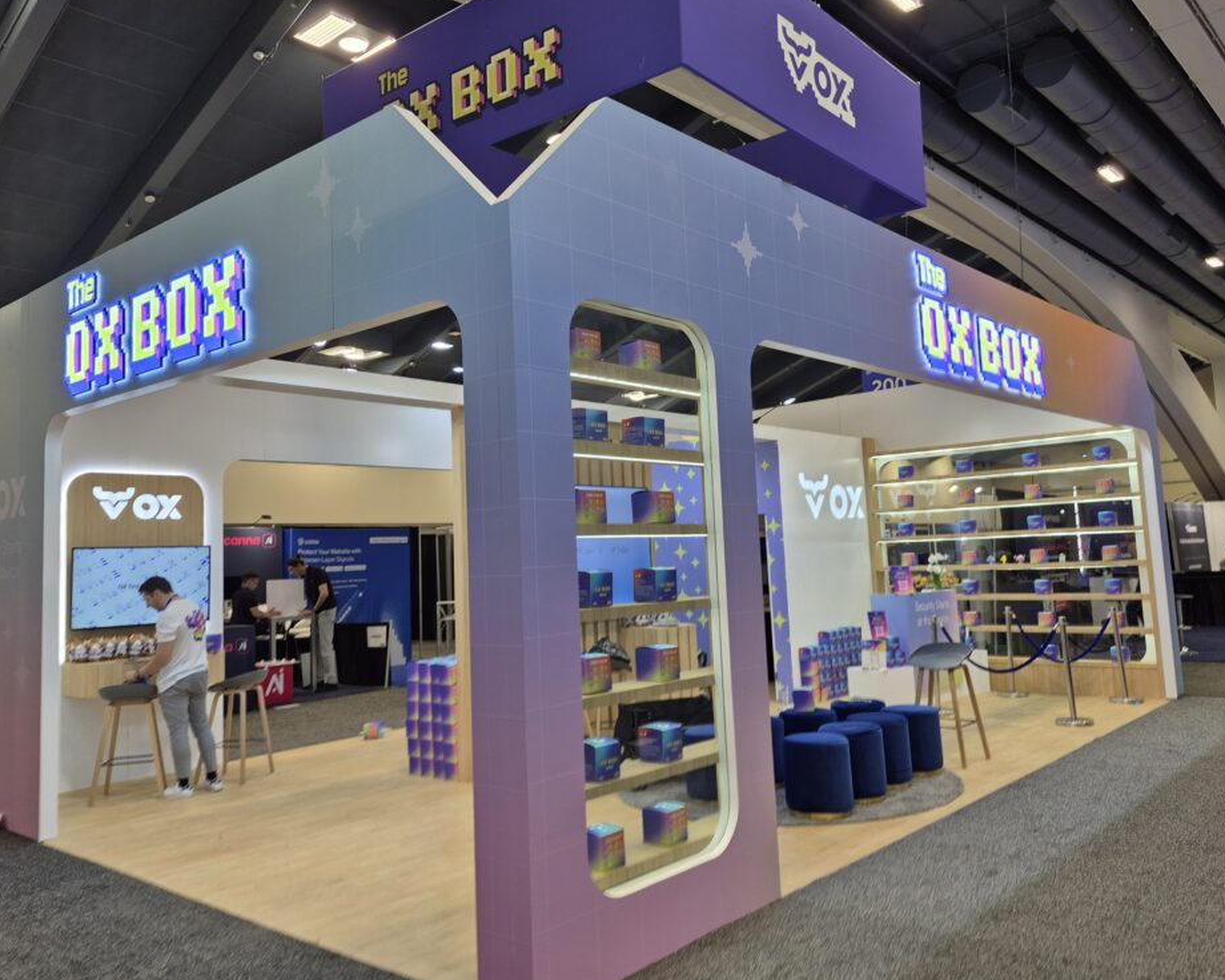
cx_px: 593
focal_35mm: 25
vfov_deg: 56.8
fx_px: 906
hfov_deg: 68.1
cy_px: 482
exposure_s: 1/120
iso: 100
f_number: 1.8
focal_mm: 5.4
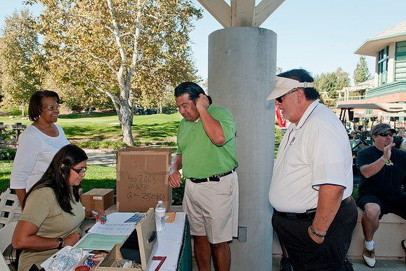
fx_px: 341
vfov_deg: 43.3
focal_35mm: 30
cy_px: 136
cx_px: 195
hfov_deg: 61.5
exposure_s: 1/125
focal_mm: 19
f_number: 5.6
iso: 200
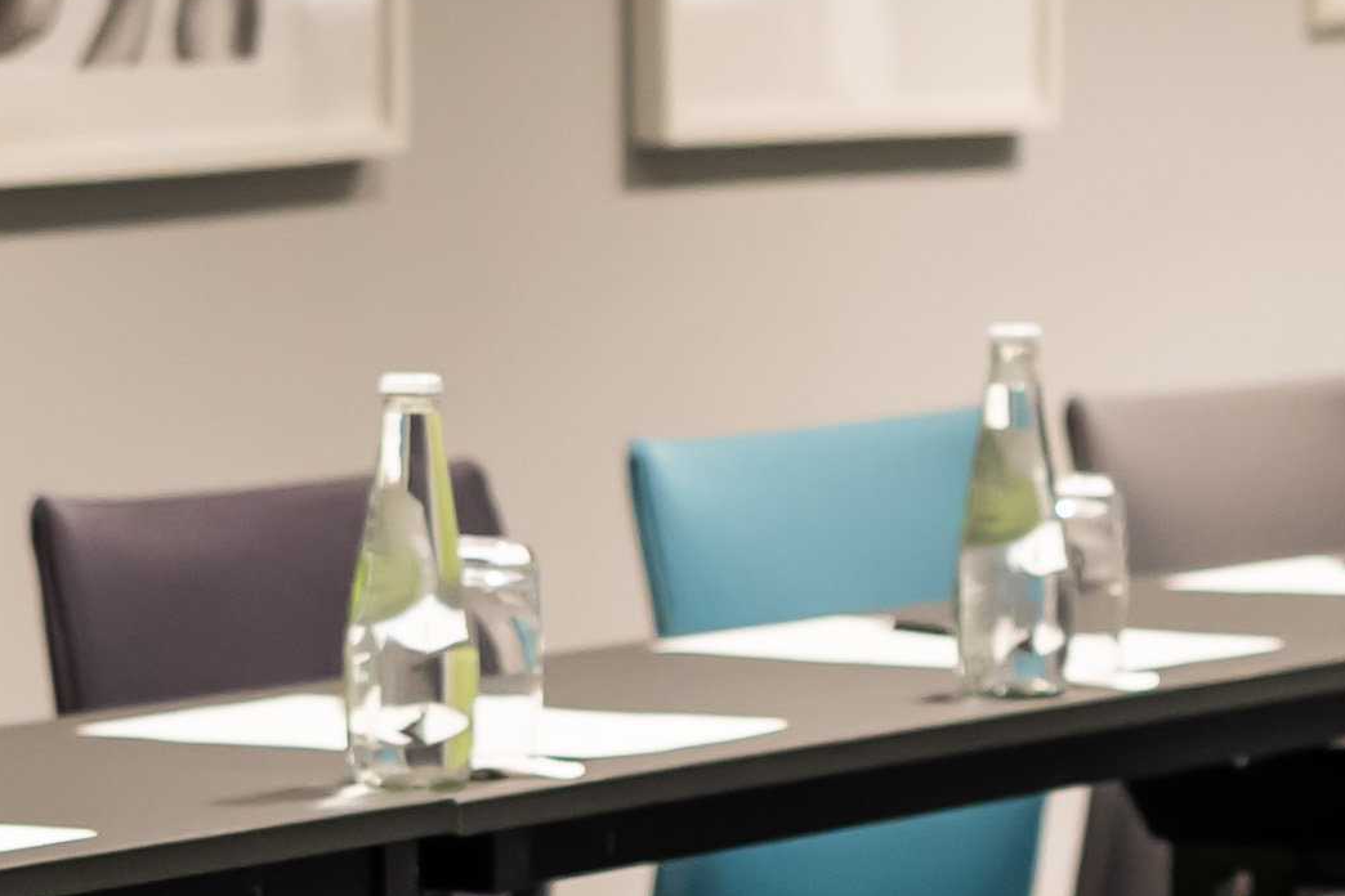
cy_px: -37
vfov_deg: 5.8
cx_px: 1024
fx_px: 8779
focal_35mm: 235
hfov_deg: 8.7
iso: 640
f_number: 2
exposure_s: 1/200
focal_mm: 35
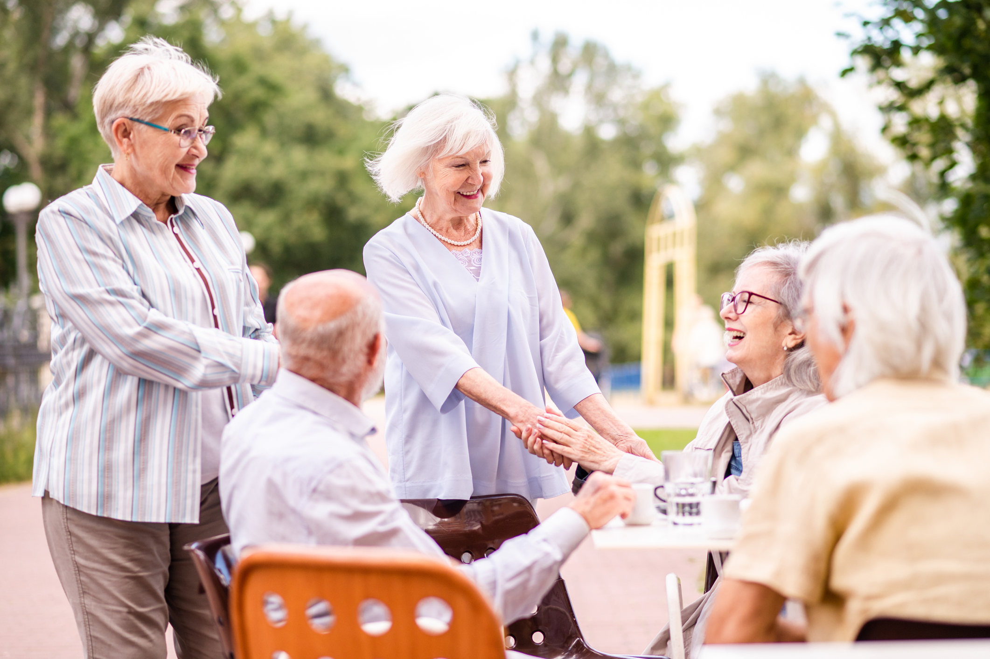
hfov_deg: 23.9
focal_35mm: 85
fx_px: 2336
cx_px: 495
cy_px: 330
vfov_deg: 16.1
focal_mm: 85
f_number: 2.5
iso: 400
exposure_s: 1/1600
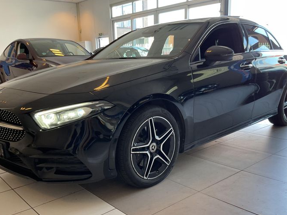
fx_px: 290
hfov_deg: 52.6
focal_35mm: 35
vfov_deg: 40.5
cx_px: 137
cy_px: 127
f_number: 1.8
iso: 50
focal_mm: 3
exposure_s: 1/50
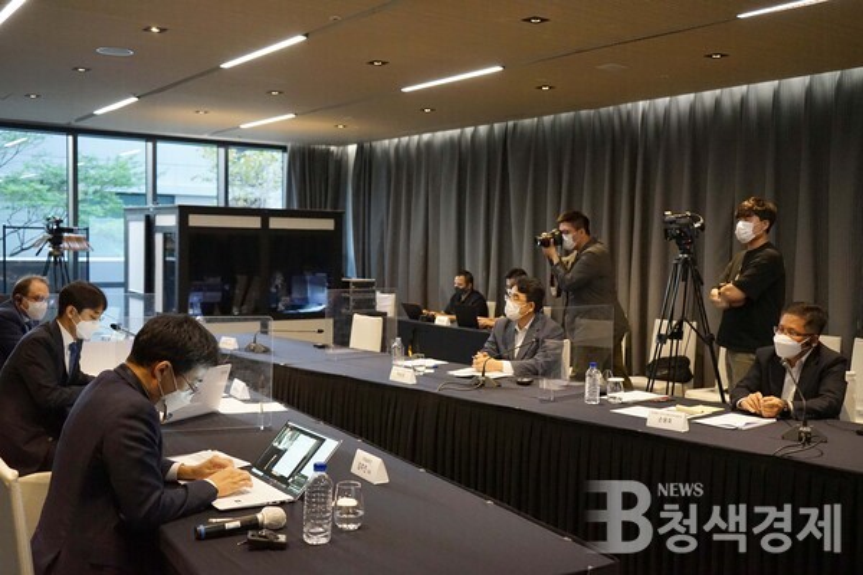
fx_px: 887
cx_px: 432
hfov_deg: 51.9
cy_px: 288
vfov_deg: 35.9
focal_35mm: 37
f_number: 4
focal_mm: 37
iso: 6400
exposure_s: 1/160
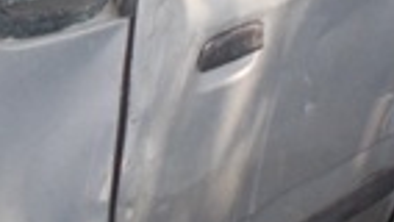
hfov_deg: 16.5
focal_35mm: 128
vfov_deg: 9.4
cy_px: -8
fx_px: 1338
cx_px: 42
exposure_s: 1/200
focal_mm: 4.6
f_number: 3.2
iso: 80
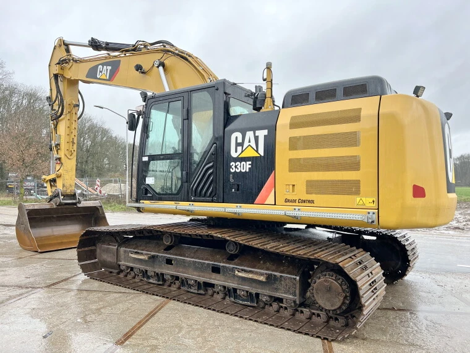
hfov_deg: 67.3
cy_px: 176
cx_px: 235
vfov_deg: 53.1
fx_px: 353
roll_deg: +0.3
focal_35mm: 26
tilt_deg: +0.7
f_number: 1.5
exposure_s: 1/121
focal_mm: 5.7
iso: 64
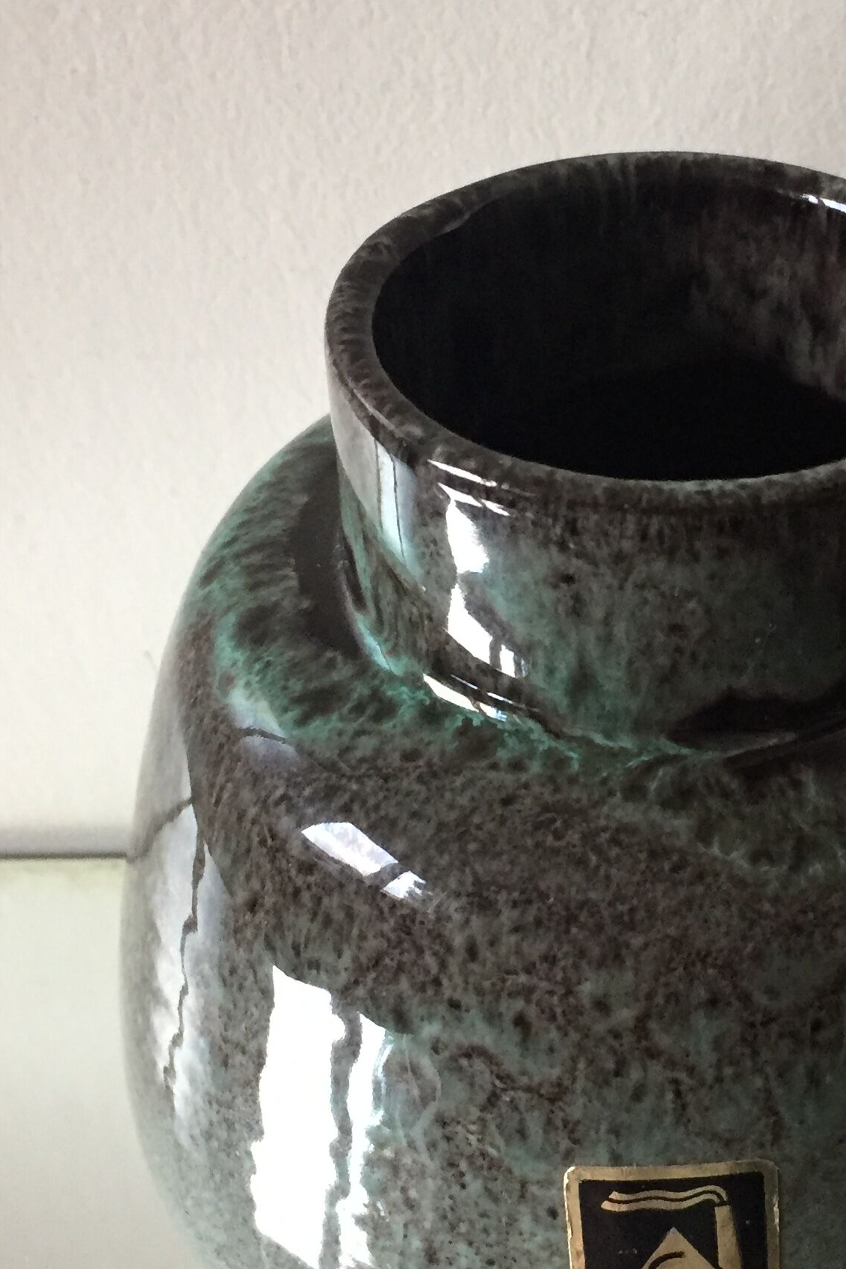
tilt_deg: -43.8
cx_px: 632
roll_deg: +1.5
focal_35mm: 58
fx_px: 2044
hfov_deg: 23.2
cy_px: 722
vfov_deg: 34.4
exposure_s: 1/33
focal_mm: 4.15
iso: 200
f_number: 2.2
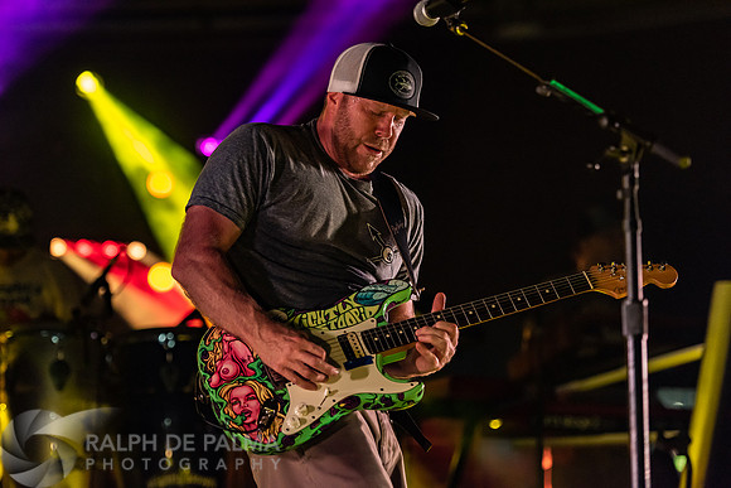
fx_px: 2356
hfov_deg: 17.6
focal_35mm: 116
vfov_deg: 11.8
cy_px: 244
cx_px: 366
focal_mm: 116
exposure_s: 1/160
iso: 2000
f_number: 2.8
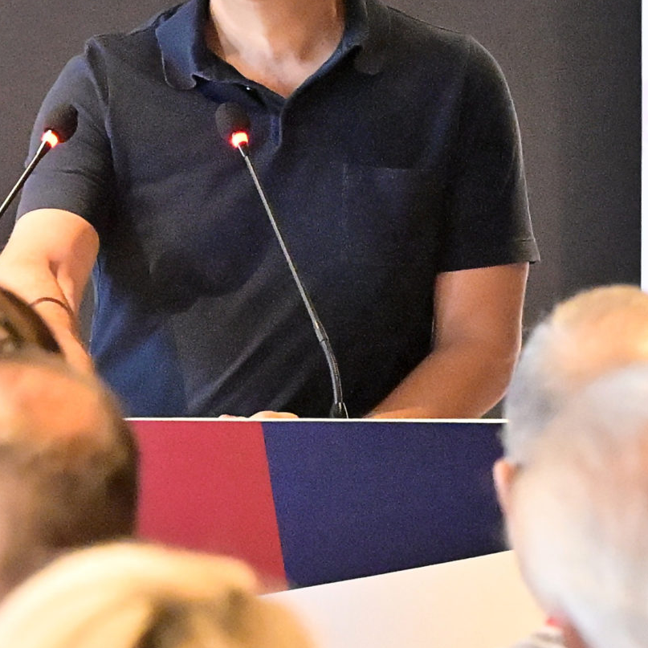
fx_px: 10272
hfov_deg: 3.6
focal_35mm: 485
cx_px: 329
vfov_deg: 3.6
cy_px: 51
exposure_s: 1/200
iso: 16000
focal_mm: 120
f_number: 4.5
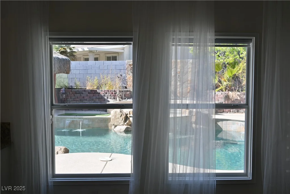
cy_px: 97
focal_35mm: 35
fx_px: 284
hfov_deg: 54.1
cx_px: 145
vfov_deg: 37.6
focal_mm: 23.5
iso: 100
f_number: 5.6
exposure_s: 1/125
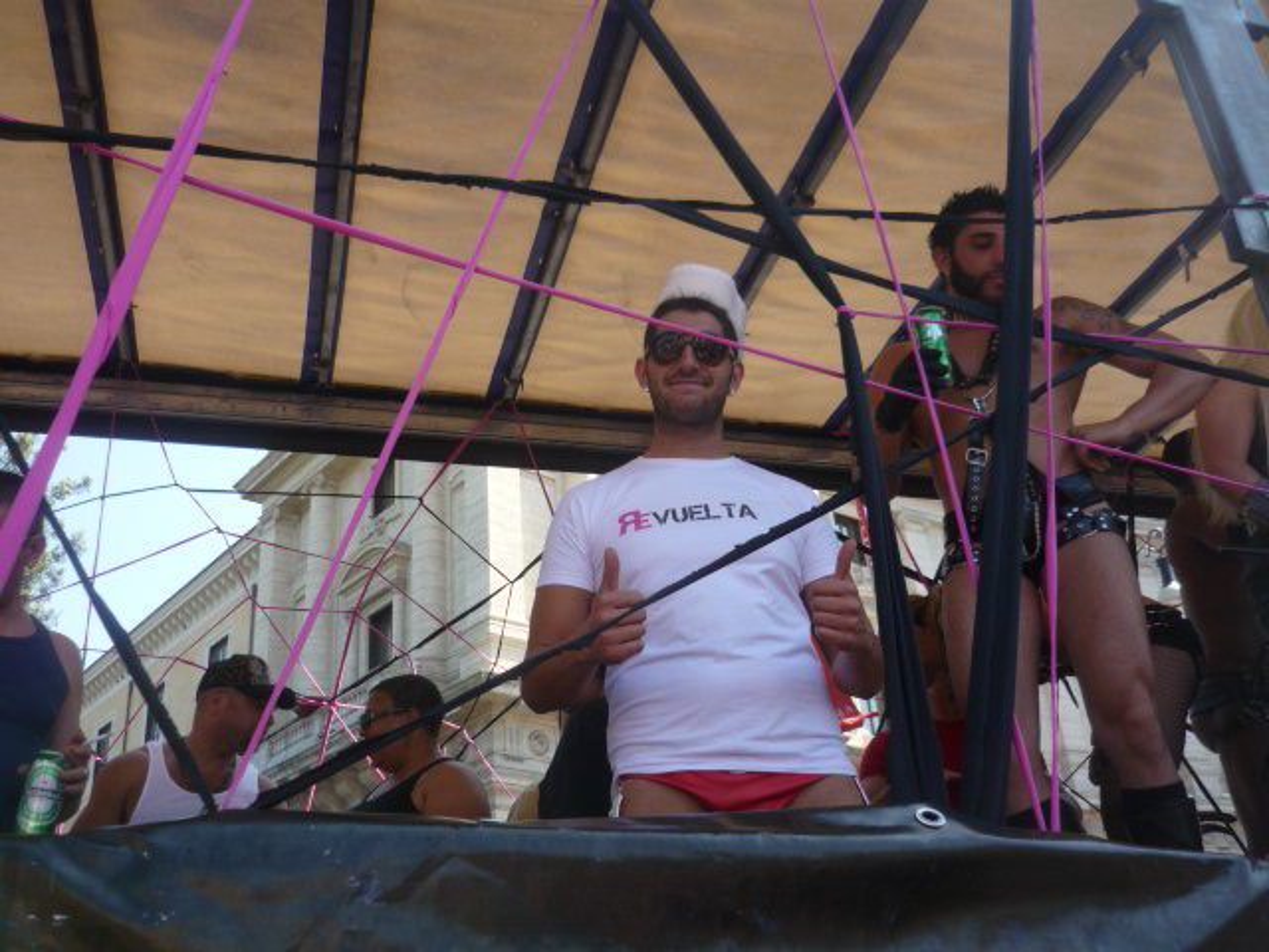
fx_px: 1210
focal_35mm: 33
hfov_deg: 55.4
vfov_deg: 42.9
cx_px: 634
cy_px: 476
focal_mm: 5.5
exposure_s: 1/400
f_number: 2.8
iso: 100
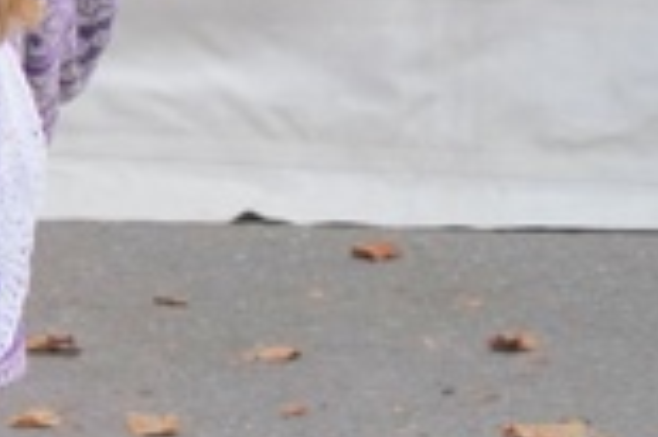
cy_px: -687
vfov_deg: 2.7
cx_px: -1231
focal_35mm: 495
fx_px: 9038
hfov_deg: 4.0
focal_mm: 85
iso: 1250
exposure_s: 1/400
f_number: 14
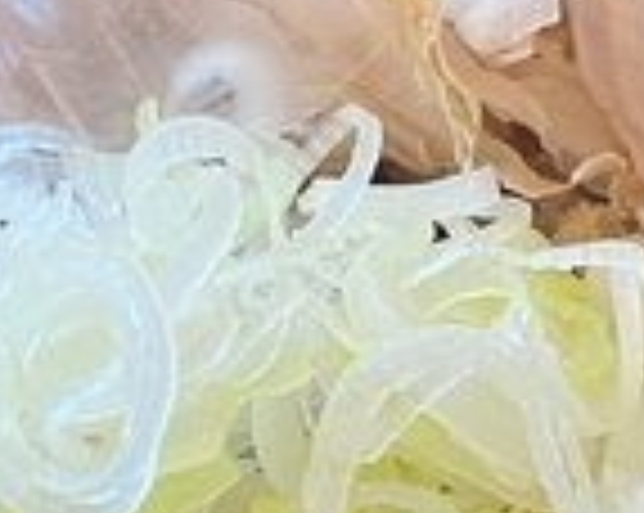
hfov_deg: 13.3
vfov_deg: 10.6
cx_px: 417
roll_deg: -0.9
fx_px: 2760
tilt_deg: -44.7
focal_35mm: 145
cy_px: 335
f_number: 1.6
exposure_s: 1/50
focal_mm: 5.1
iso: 200
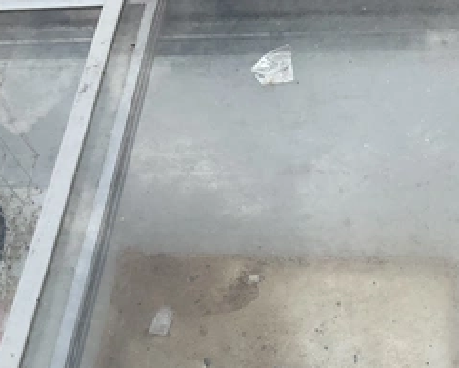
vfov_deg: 31.6
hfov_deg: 39.1
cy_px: 271
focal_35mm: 47
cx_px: 307
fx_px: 639
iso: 25
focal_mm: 3
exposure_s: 1/1730
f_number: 1.8
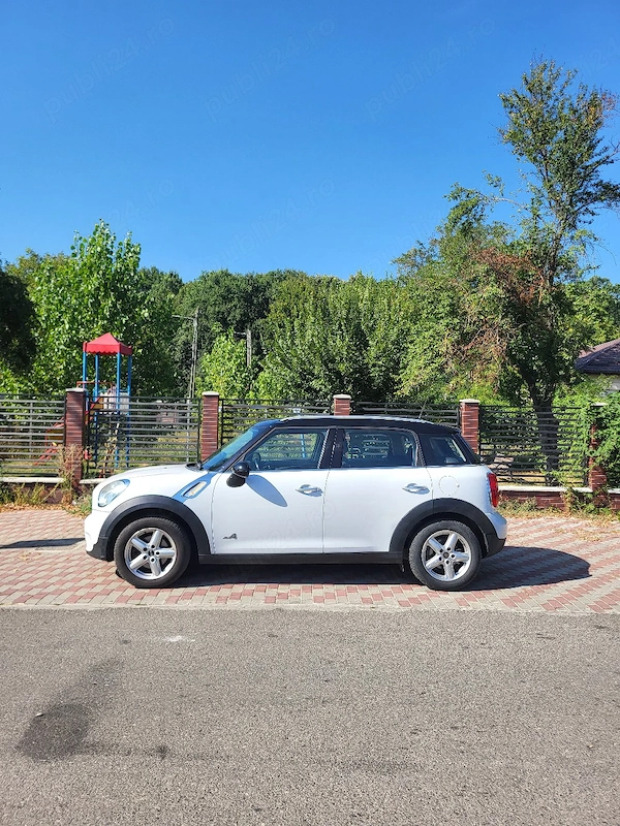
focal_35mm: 26
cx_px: 310
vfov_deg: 67.3
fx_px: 621
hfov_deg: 53.1
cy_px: 413
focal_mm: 5.4
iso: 40
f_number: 1.8
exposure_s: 1/2000
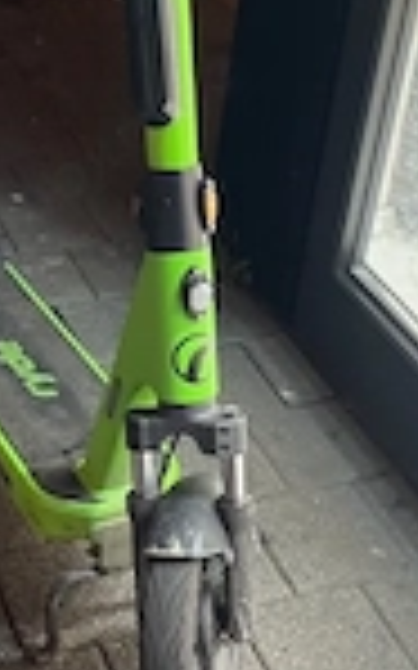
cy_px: 189
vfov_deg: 27.6
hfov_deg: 17.6
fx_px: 1350
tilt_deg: -26.5
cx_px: 162
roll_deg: -5.8
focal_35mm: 74
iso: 500
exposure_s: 1/50
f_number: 1.6
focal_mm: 5.1
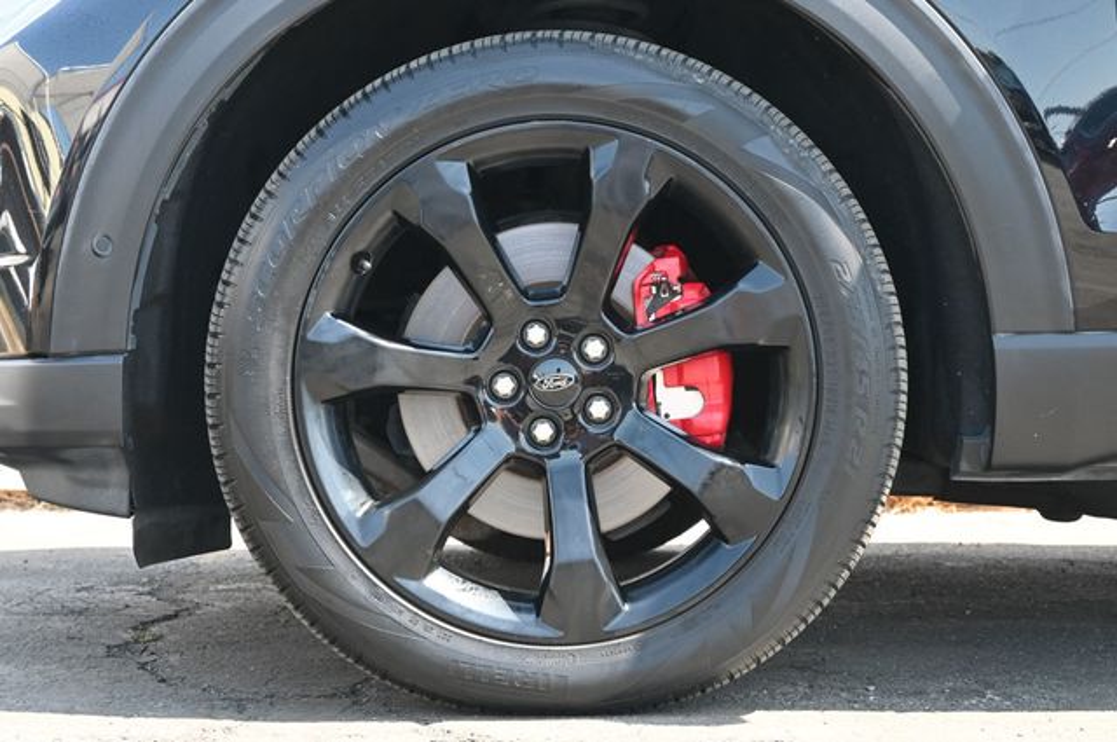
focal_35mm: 66
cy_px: 371
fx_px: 2045
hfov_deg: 30.5
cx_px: 558
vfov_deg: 20.6
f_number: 6
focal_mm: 44
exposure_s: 1/125
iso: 800
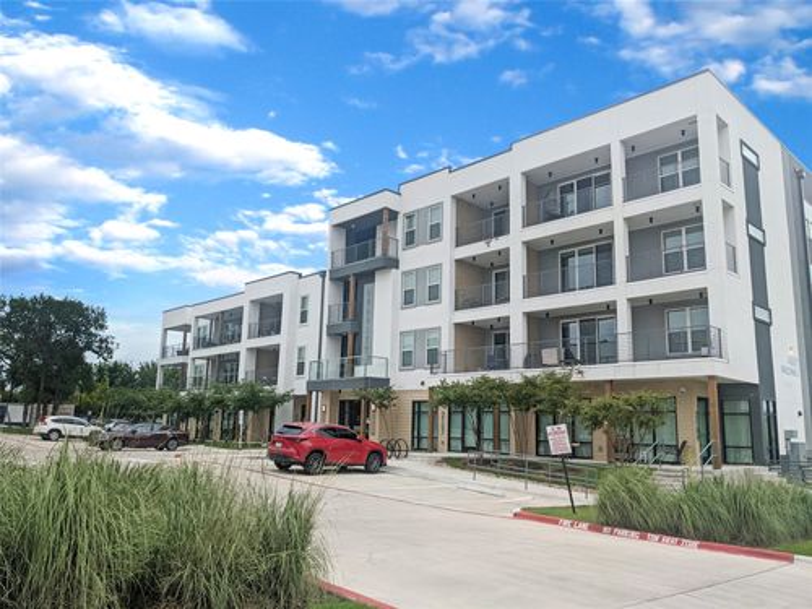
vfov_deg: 51.4
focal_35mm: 27
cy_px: 304
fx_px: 633
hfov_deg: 65.3
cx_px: 406
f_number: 1.73
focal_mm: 4.38
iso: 65
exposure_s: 1/4695
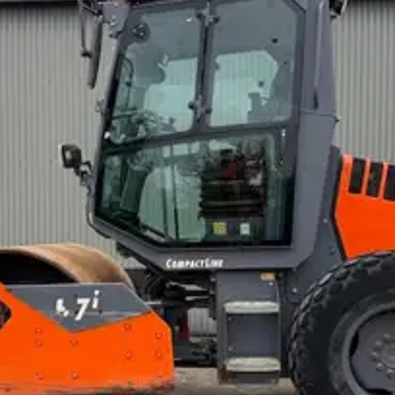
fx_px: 645
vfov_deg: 33.8
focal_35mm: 50
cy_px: 256
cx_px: 190
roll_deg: -0.5
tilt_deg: -2.0
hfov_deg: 34.0
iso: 100
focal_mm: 6.76
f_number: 1.78
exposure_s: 1/1122
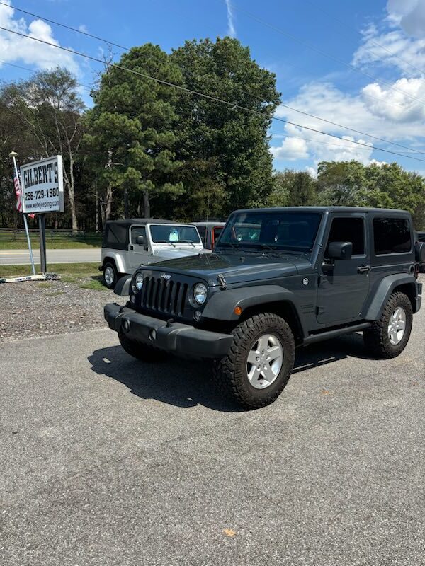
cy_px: 283
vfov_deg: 67.3
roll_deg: -1.0
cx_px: 212
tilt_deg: -5.9
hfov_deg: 53.1
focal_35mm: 26
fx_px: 426
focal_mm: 5.96
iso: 50
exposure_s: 1/3021
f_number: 1.6
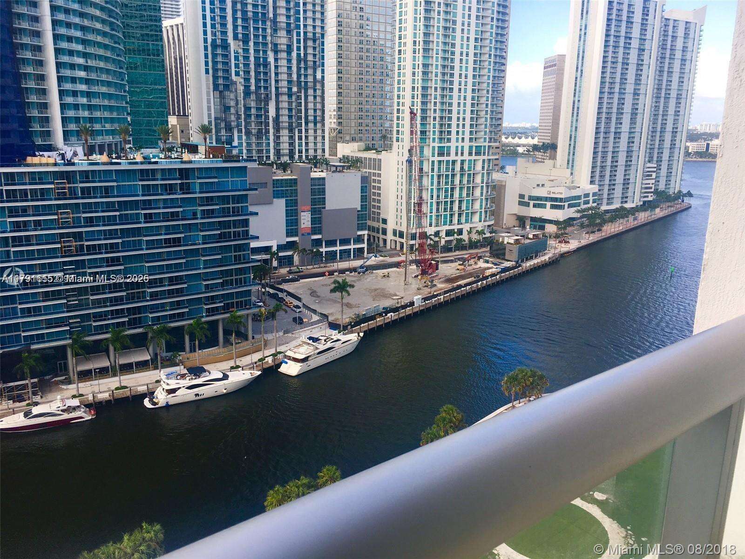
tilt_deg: -14.7
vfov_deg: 48.2
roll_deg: -2.0
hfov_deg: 61.7
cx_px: 372
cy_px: 280
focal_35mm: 29
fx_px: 624
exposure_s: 1/481
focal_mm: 4.15
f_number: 2.2
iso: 25
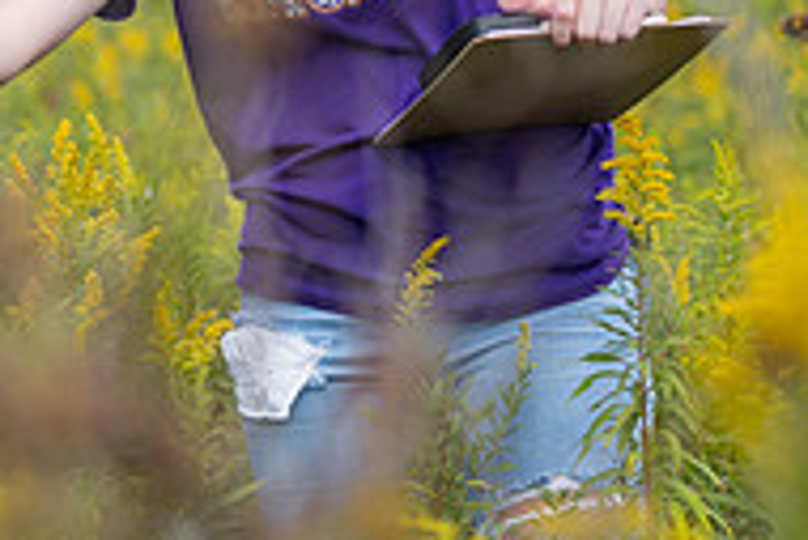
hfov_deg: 7.5
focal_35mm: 275
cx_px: 4
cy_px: -70
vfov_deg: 5.0
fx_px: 6177
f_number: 3.2
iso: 64
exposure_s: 1/400
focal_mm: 90
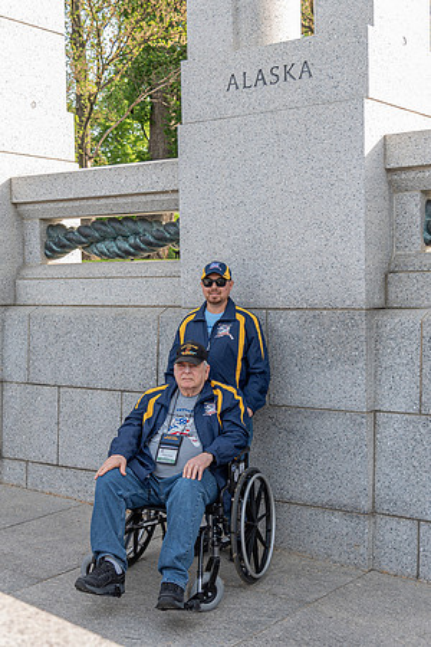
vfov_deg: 38.9
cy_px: 324
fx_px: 915
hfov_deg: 26.5
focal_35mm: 51
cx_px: 216
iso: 100
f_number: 4
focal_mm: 34
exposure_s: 1/125
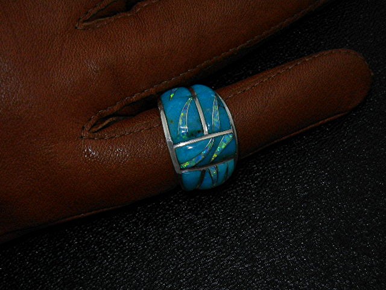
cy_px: 145
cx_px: 193
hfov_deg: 22.0
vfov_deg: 16.6
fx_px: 992
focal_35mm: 89
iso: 800
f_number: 8.8
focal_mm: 16
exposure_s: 1/30
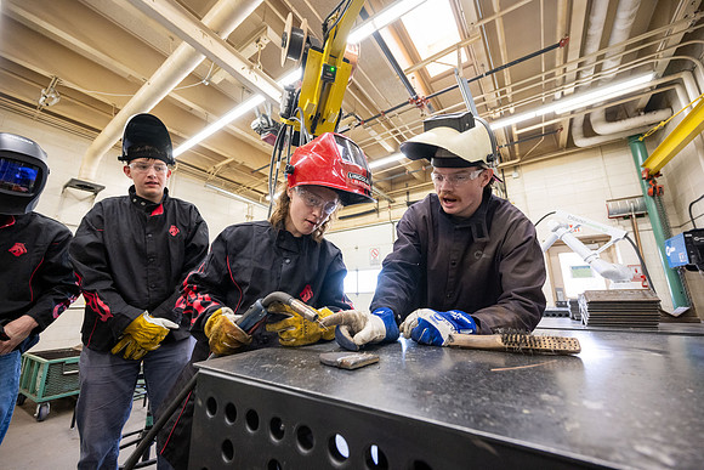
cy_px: 235
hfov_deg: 104.2
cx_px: 352
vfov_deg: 81.2
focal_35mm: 14
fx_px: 274
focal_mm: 14
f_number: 4
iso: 1600
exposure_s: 1/200
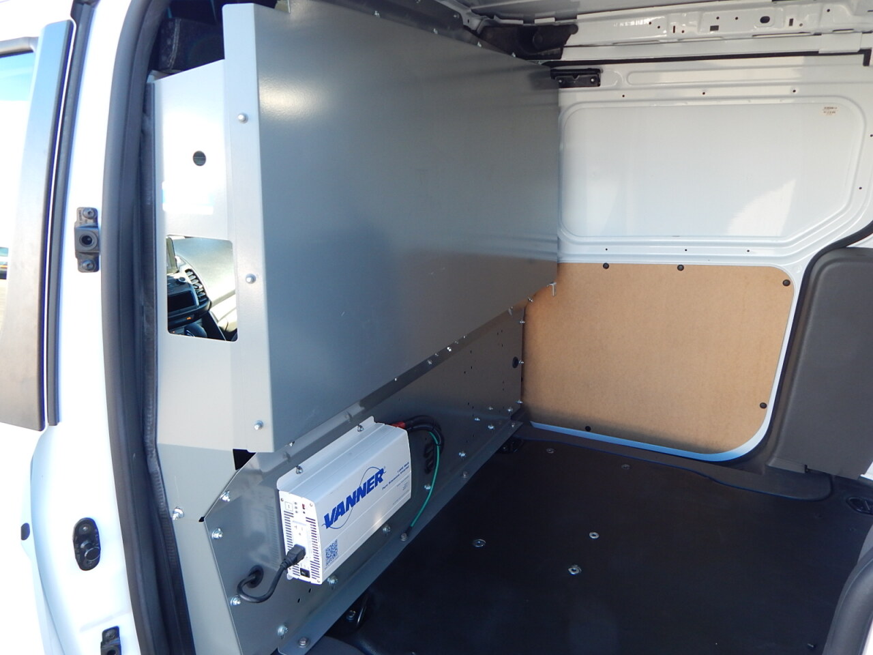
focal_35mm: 25
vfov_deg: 54.9
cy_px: 328
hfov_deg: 69.4
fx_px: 630
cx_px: 436
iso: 125
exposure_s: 1/80
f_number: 3.1
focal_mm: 4.5
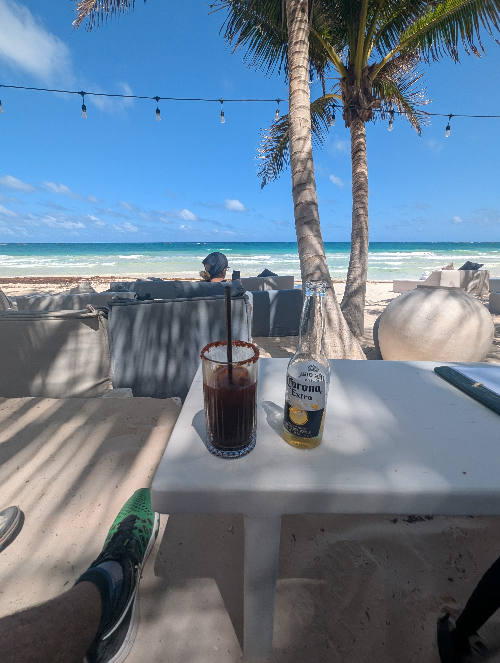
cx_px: 250
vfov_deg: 106.1
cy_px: 332
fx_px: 250
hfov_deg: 90.1
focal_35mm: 13
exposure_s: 1/1842
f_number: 2.2
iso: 43
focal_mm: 1.95
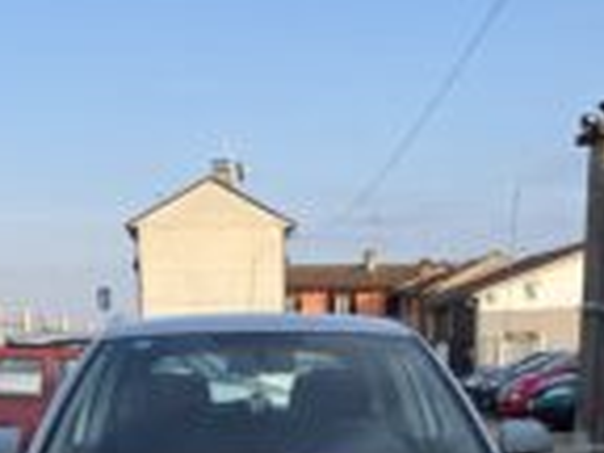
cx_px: 252
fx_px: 1117
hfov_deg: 30.2
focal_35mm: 64
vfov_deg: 20.8
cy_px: 591
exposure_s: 1/1983
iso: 80
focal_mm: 6.25
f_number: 1.7
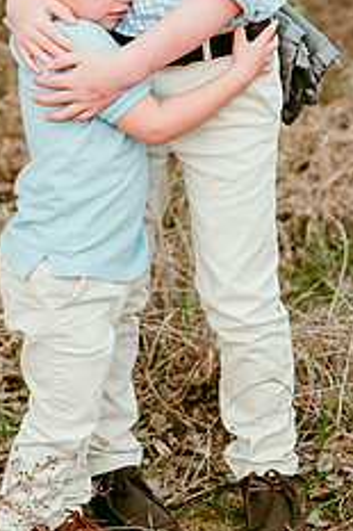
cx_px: 123
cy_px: 36
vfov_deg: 12.4
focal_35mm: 164
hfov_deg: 8.4
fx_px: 2416
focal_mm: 85
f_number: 3.2
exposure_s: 1/160
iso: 100
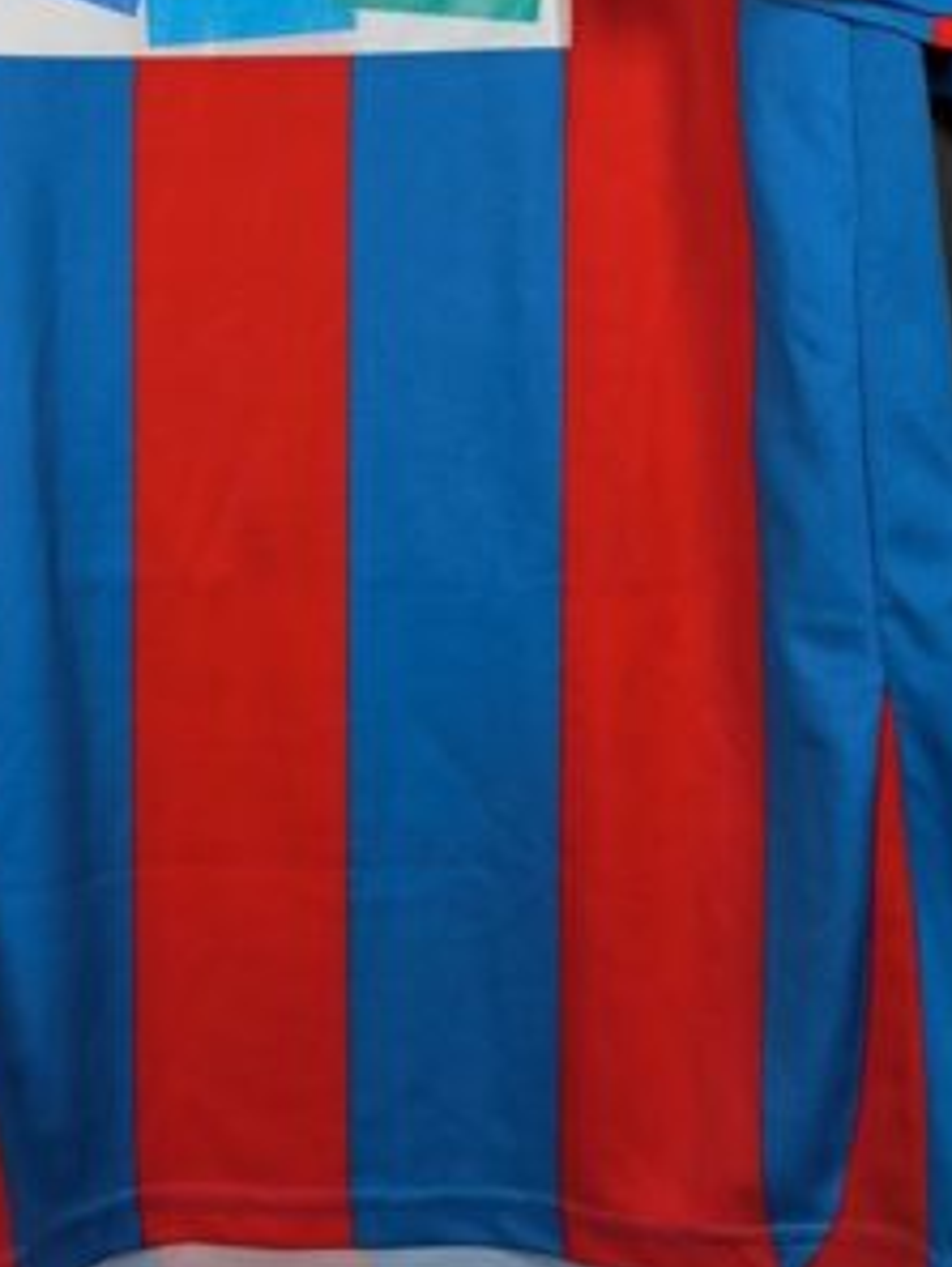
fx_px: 2272
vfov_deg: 30.4
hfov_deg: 23.5
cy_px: 256
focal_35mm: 62
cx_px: 260
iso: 400
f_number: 1.6
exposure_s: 1/160
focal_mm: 6.57
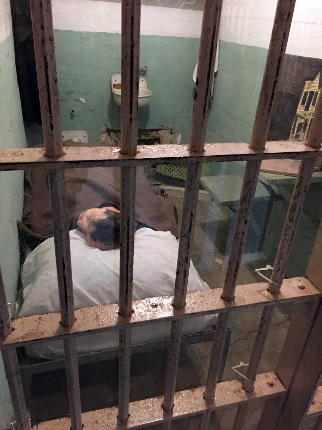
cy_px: 215
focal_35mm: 29
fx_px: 360
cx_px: 161
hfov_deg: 48.2
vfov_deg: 61.7
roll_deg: -4.1
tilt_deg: -28.7
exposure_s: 1/15
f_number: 2.2
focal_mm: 4.15
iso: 250
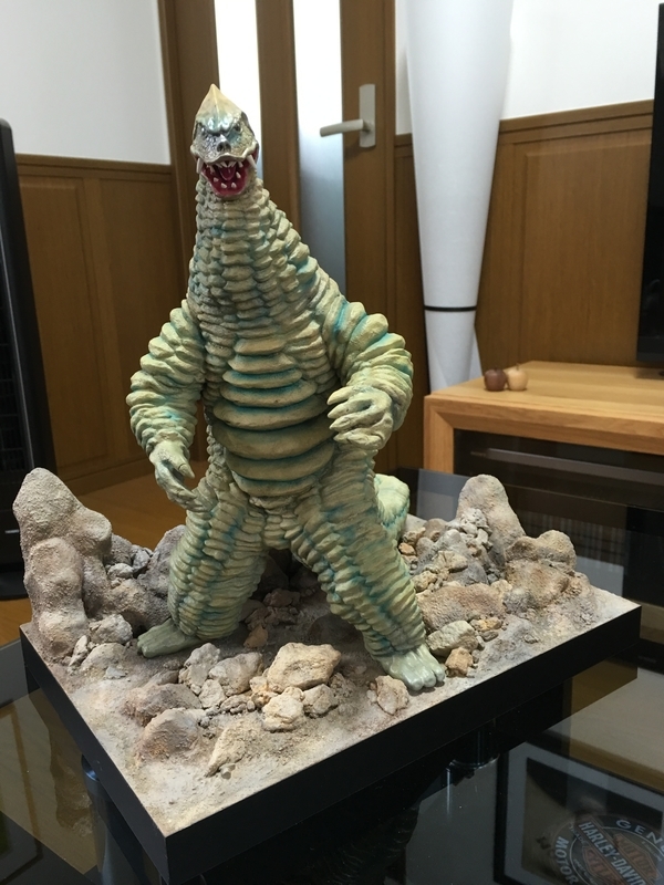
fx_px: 742
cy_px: 442
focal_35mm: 29
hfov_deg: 48.2
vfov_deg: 61.7
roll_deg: +1.8
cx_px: 332
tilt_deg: -14.3
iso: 50
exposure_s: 1/15
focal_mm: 4.15
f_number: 2.2
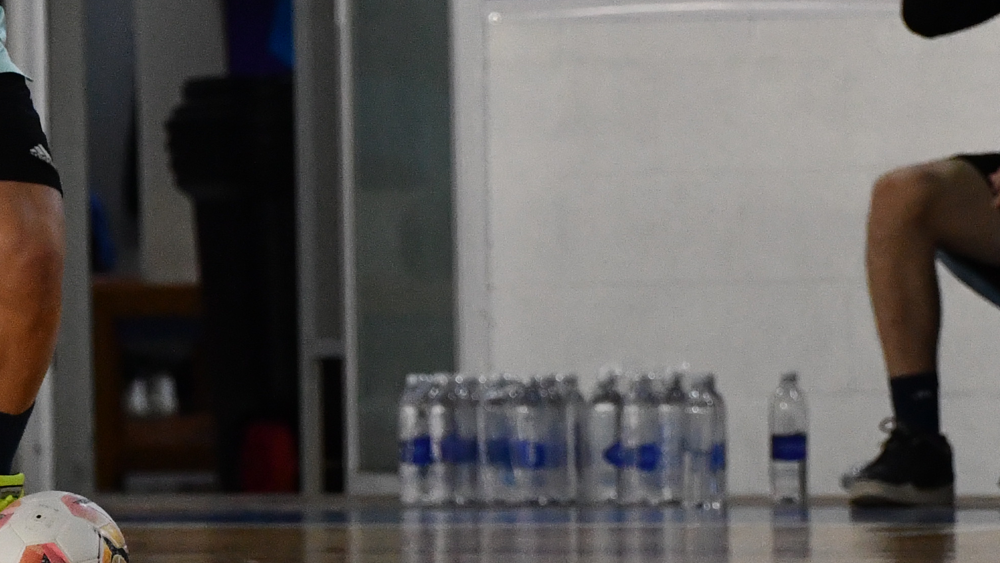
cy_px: -144
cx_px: 42
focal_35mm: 596
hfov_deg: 3.6
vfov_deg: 2.0
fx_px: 15803
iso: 2500
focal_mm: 135
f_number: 2.8
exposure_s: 1/1250
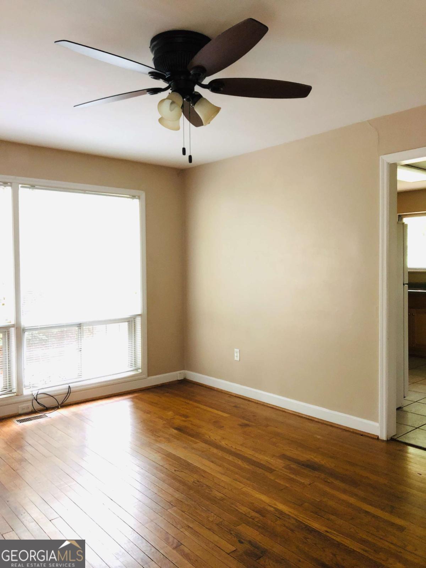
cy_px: 284
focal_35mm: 28
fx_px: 459
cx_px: 213
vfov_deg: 63.4
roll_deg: +0.7
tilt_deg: -0.6
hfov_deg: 49.7
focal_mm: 3.99
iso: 200
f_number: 1.8
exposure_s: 1/4
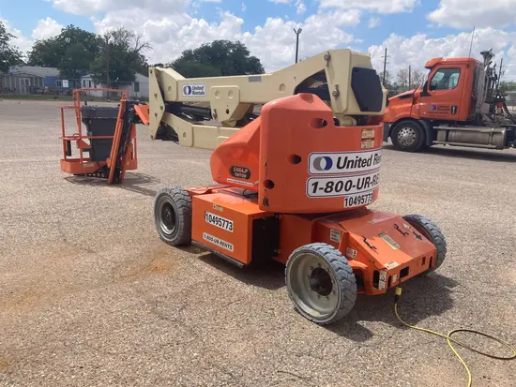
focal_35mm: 28
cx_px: 258
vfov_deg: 49.8
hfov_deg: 63.4
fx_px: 418
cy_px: 194
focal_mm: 3.99
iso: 20
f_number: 1.8
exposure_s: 1/2024
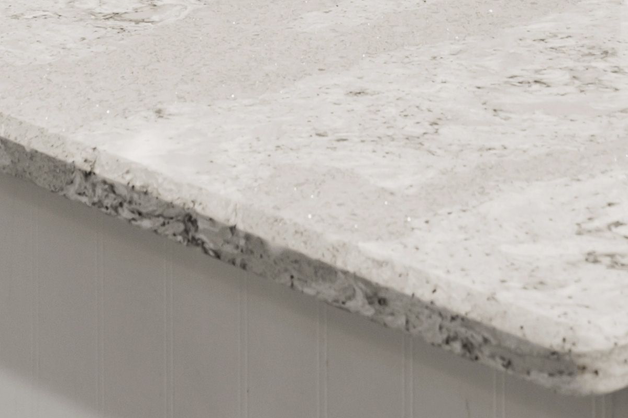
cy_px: -653
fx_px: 2651
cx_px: 620
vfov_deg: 8.2
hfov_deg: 13.3
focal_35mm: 152
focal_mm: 26
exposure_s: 1/1.25
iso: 400
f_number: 8
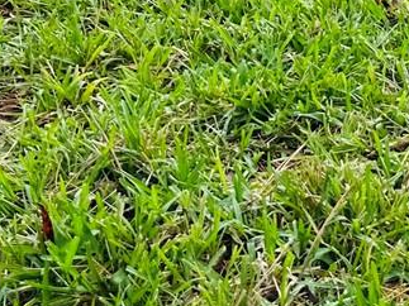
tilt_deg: -8.3
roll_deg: -1.0
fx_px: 1406
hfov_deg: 15.6
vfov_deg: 11.4
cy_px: -285
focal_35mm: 119
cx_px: 553
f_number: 1.78
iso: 80
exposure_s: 1/1517
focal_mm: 6.86
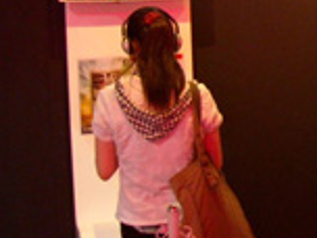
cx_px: 488
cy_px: -42
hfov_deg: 15.5
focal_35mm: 116
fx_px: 1062
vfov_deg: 12.5
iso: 308
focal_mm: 5.7
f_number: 2.8
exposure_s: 1/8
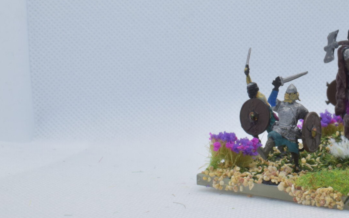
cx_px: 323
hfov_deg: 24.1
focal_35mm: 83
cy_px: 77
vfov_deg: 15.7
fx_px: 791
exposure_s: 1/60
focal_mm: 23
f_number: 20
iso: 800
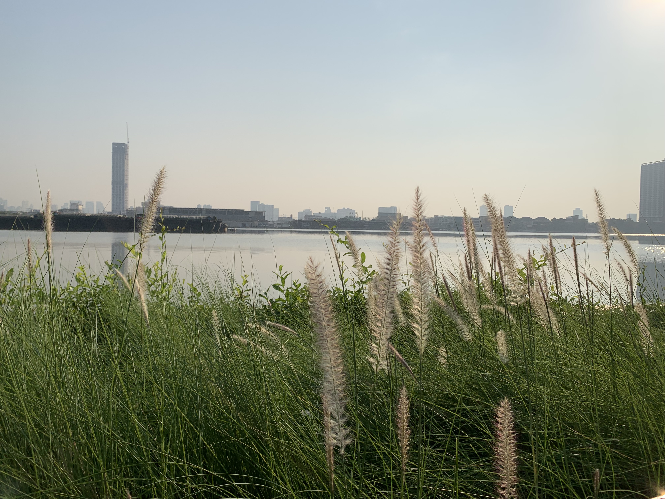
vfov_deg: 53.1
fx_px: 499
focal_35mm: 26
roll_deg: -2.3
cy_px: 250
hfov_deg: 67.3
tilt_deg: -0.4
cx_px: 332
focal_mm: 4.25
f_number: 1.8
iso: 25
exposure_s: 1/6897
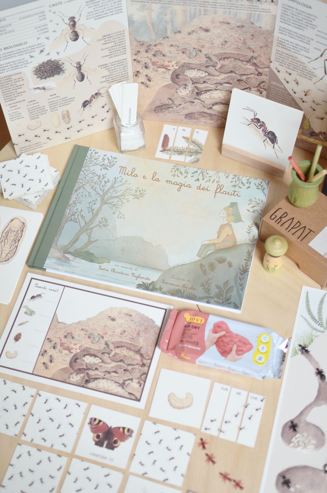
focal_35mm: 52
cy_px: 246
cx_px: 164
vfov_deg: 37.9
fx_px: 719
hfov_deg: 25.6
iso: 640
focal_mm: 35
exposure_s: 1/100
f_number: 1.8
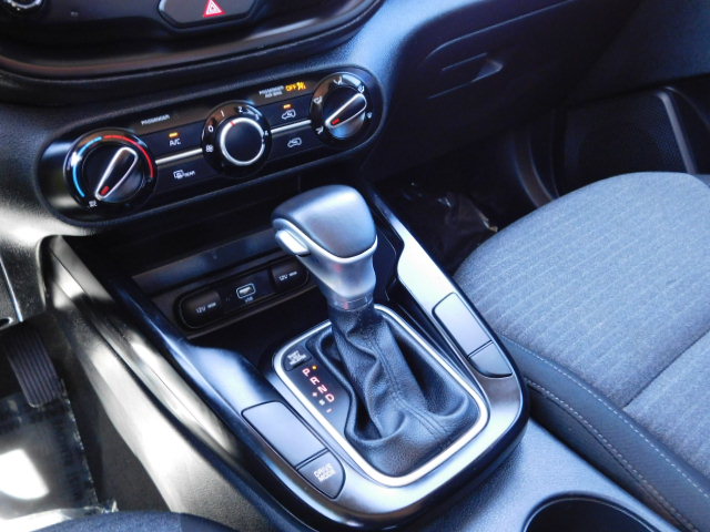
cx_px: 355
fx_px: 615
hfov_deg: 60.0
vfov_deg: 46.8
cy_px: 266
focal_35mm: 30
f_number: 3.2
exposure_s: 1/20
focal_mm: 5.3
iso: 400
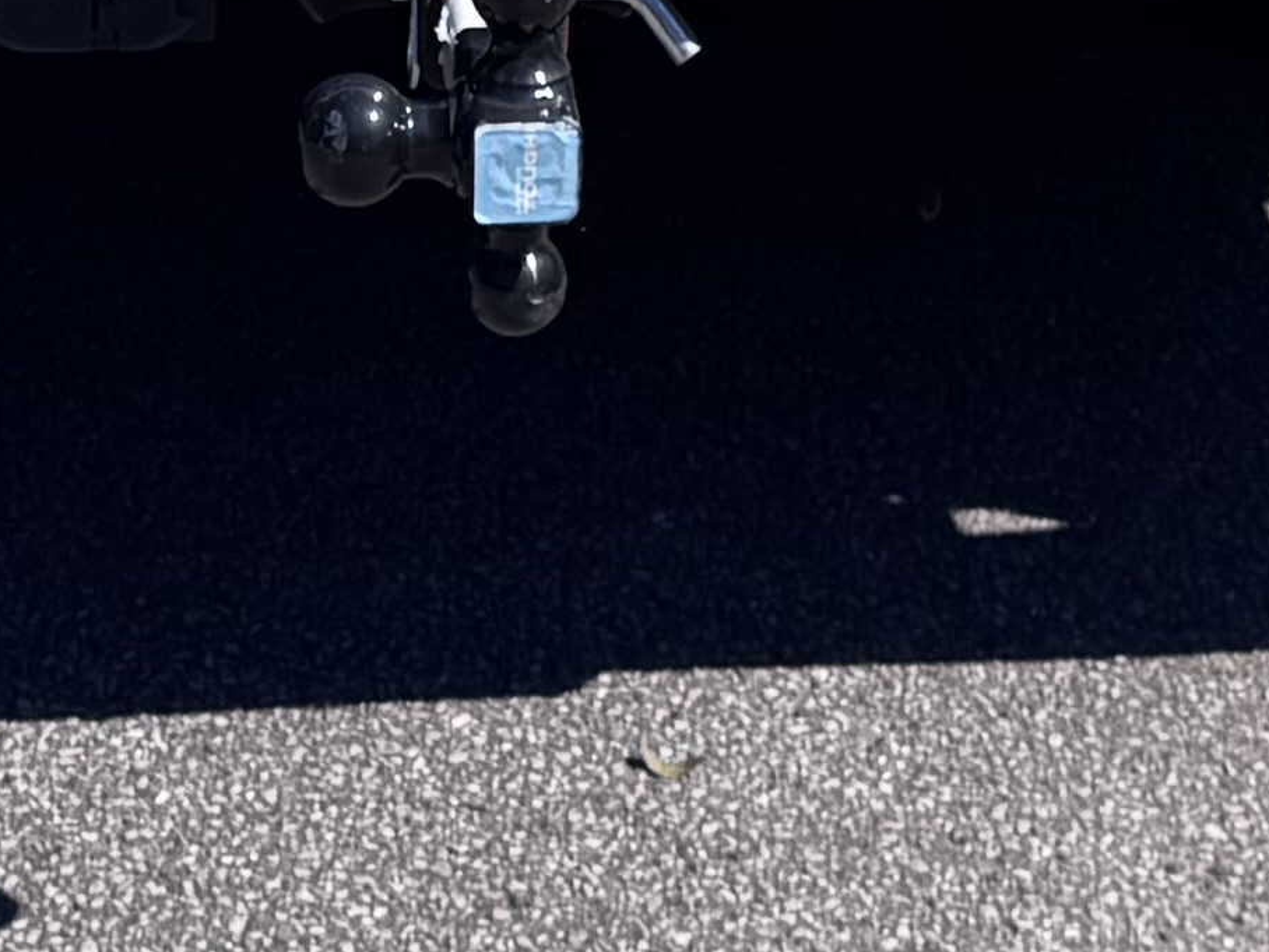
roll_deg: -0.2
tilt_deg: -7.0
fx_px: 5536
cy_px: -1253
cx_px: 619
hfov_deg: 13.1
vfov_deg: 9.0
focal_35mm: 151
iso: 80
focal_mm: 6.76
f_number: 1.78
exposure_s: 1/4049
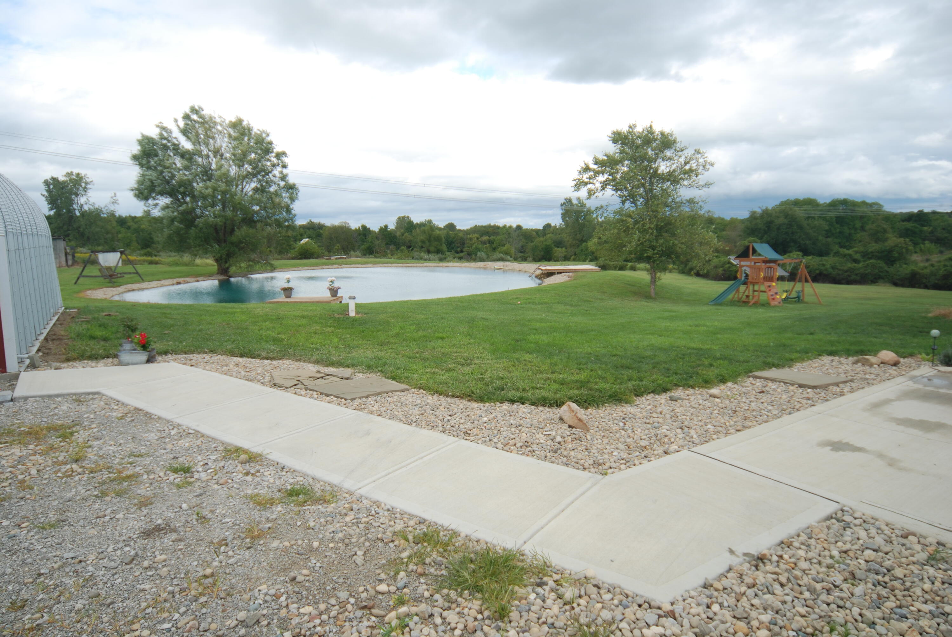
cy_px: 318
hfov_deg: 85.4
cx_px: 476
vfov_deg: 63.4
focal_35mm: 20
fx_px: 516
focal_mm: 13
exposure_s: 1/160
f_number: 6.3
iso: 100
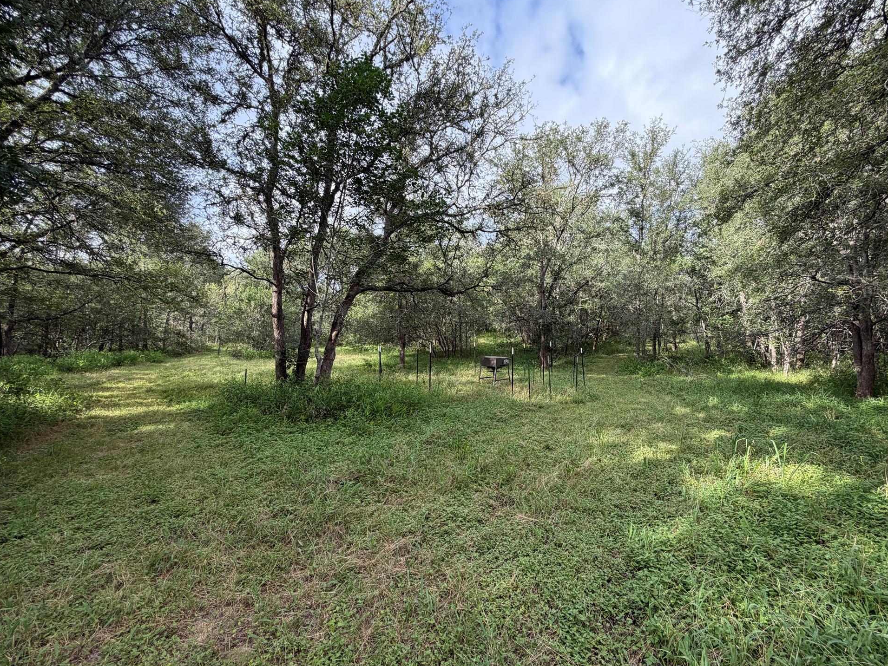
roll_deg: +0.9
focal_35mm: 15
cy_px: 343
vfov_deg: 81.7
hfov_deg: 98.0
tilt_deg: -1.4
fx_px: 385
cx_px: 470
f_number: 2.2
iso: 50
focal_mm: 2.22
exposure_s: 1/293
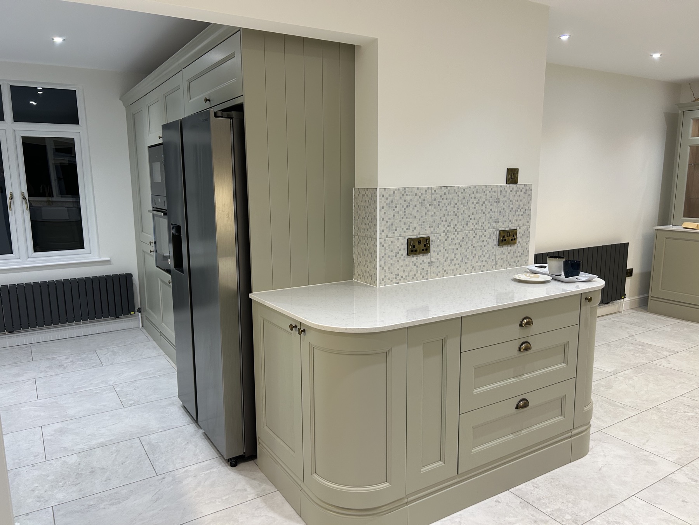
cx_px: 350
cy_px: 262
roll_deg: +0.9
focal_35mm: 26
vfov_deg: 53.1
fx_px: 525
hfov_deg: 67.3
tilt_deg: -9.7
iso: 80
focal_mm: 5.7
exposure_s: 1/100
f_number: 1.5
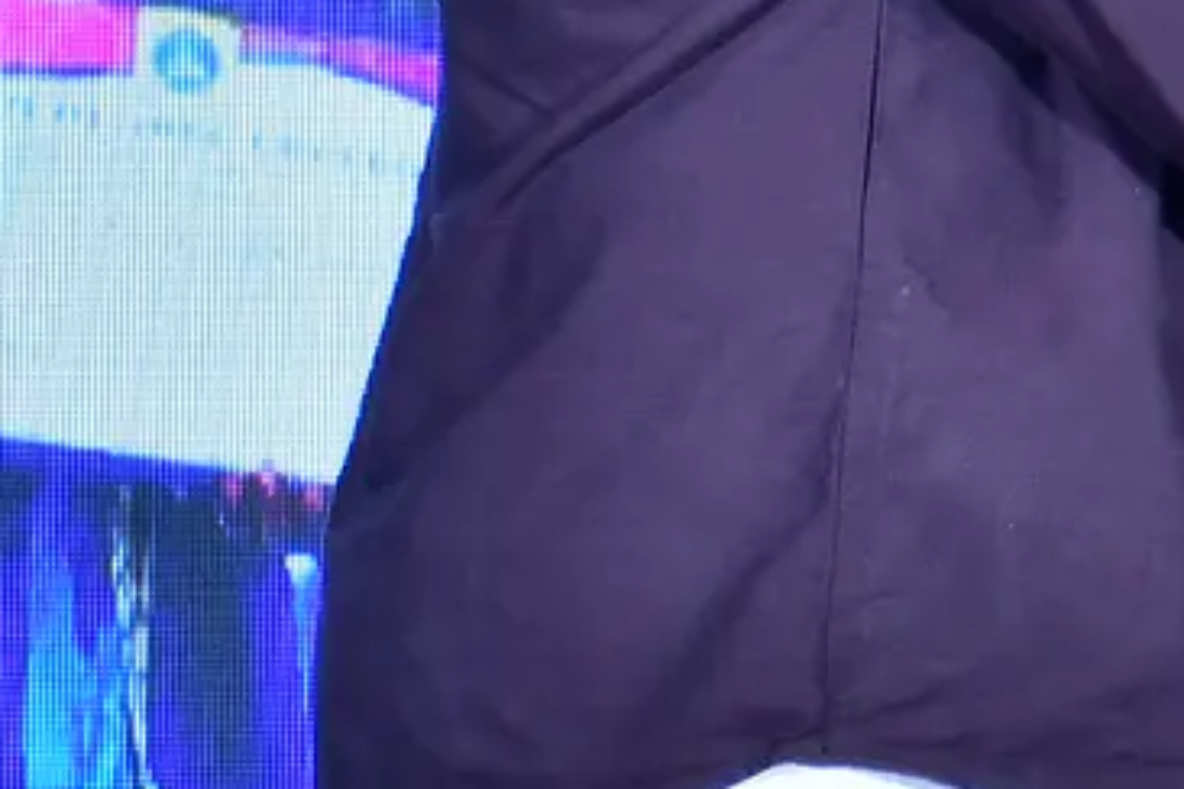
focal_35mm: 315
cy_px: 149
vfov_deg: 4.4
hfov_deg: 6.3
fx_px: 10359
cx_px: 2517
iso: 320
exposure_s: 1/125
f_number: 4.5
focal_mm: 40
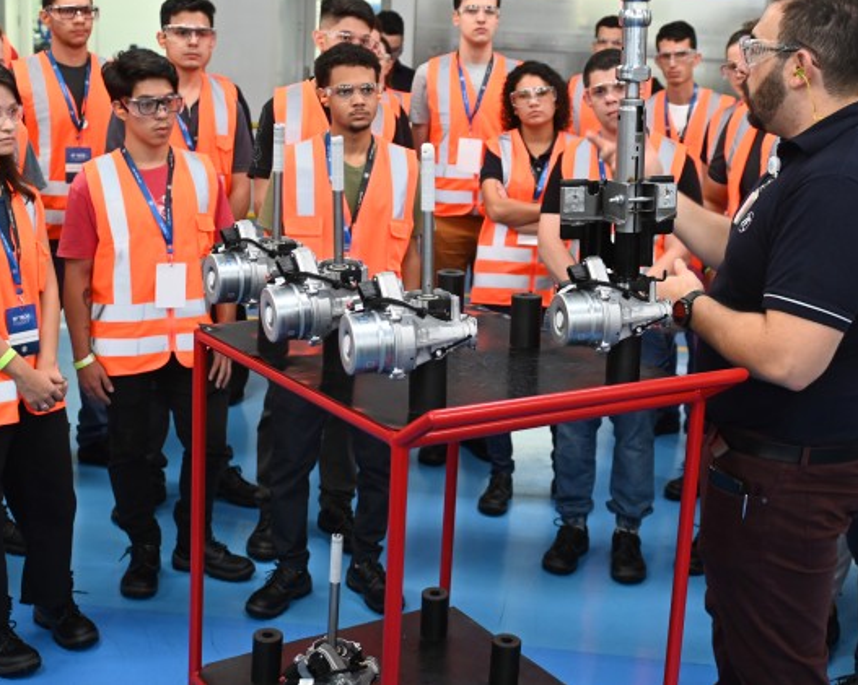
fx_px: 1218
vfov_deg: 31.4
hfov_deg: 38.8
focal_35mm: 48
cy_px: 281
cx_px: 456
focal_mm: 24
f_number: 2.8
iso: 1000
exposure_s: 1/125
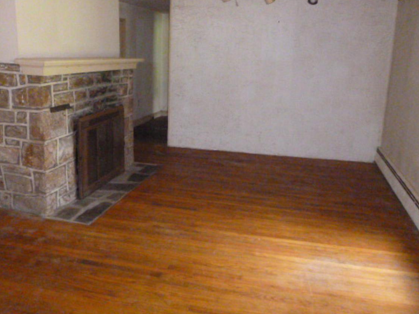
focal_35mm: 32
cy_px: 130
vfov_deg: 44.0
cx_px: 182
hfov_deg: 56.6
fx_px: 387
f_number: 3.9
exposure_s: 1/60
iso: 1000
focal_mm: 4.5
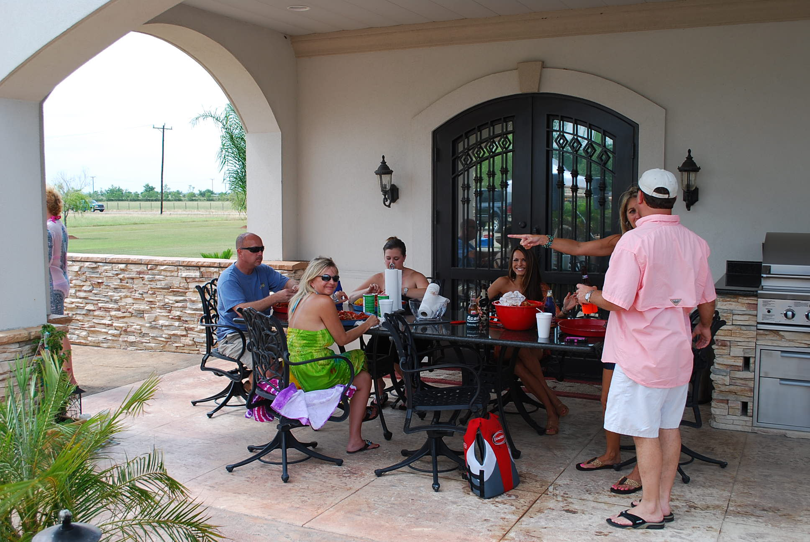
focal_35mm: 36
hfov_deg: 53.1
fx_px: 811
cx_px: 405
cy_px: 271
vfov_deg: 37.0
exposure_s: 1/160
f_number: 6.3
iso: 100
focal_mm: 24
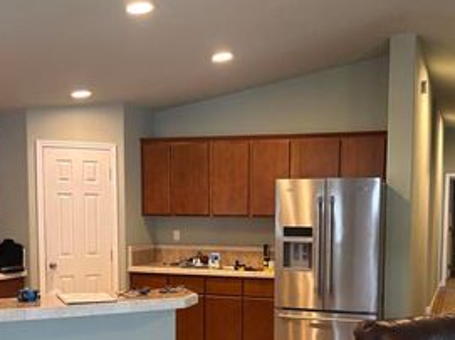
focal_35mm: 48
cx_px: 247
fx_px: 631
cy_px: 259
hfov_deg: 39.6
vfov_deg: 29.7
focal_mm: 5.96
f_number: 1.6
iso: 500
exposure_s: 1/60
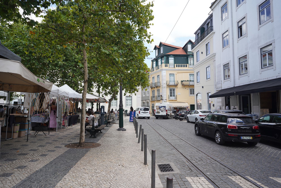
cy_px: 94
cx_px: 140
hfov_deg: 73.7
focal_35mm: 24
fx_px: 187
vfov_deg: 53.1
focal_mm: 24
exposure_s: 1/100
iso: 100
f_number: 8
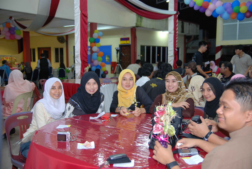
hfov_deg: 49.5
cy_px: 84
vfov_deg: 34.4
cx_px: 126
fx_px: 274
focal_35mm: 39
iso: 500
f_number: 2.8
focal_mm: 26
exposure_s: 1/60
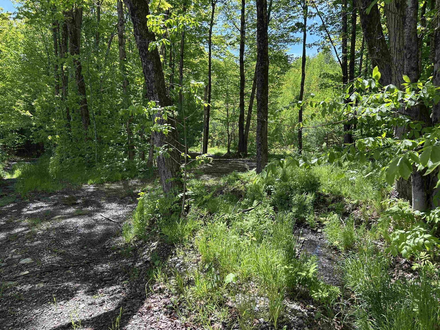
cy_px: 165
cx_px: 220
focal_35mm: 26
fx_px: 330
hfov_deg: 67.3
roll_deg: -1.2
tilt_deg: -8.8
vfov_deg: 53.1
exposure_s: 1/873
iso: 50
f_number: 1.5
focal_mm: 5.7
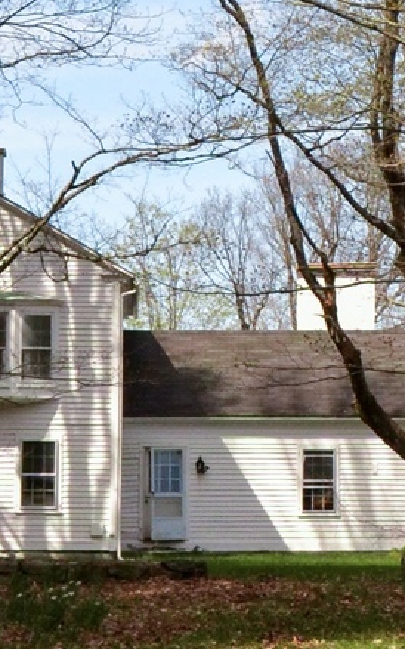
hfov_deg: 6.0
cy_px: -50
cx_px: 599
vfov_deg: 9.6
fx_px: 3830
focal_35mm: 217
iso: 800
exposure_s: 1/1000
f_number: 9
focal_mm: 27
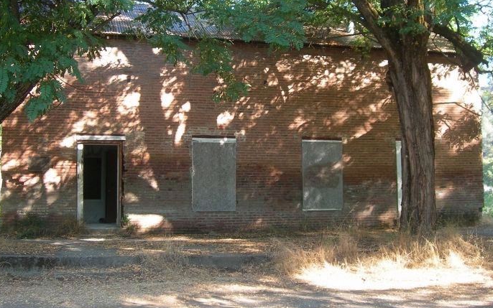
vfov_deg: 27.4
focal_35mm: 47
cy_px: 128
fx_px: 632
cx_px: 235
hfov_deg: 42.6
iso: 50
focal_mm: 7.8
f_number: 2.8
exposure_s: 1/58
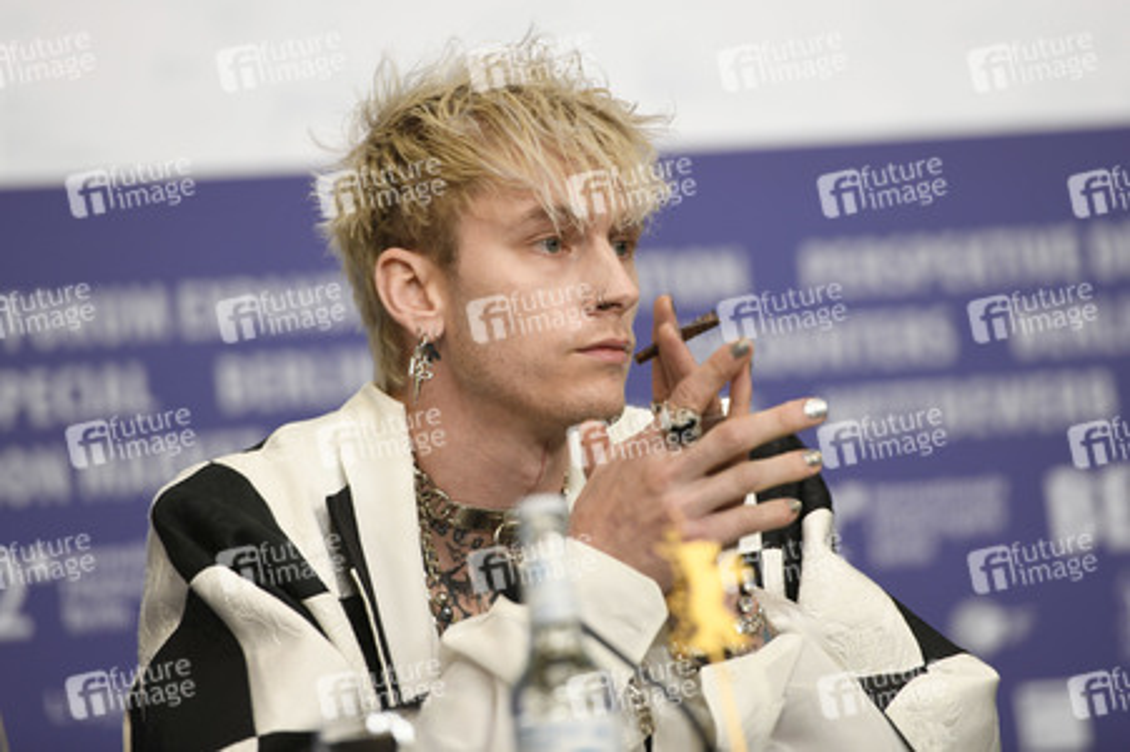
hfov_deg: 10.3
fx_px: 6273
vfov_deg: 6.9
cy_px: 376
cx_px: 565
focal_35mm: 200
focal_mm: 200
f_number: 3.5
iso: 1000
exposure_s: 1/200
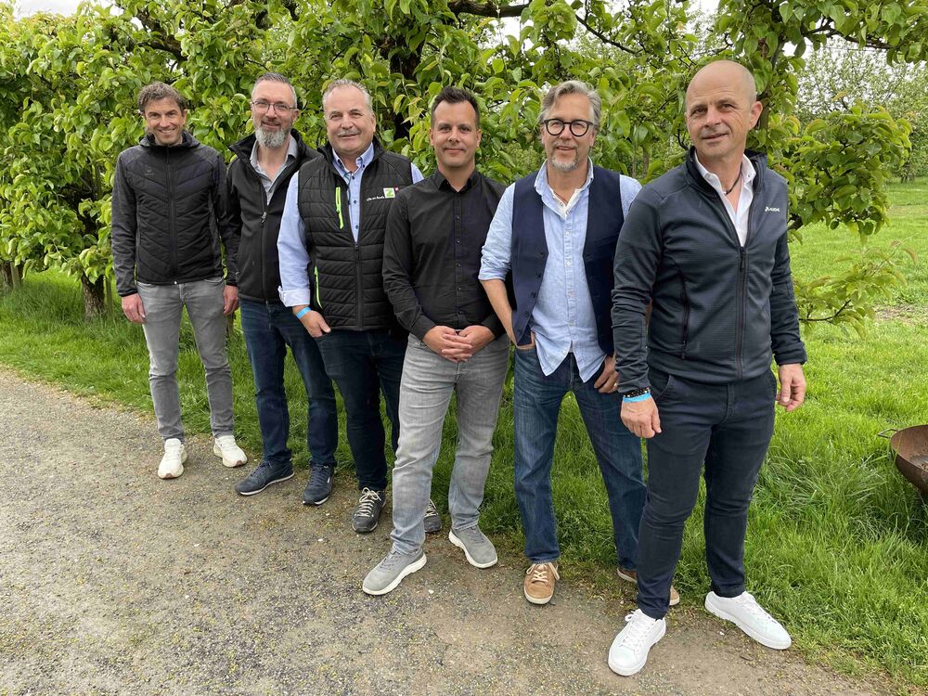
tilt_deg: -14.4
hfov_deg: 67.3
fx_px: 697
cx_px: 464
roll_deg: +0.8
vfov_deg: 53.1
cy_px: 348
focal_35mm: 26
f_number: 1.6
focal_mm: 4.2
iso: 32
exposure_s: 1/561
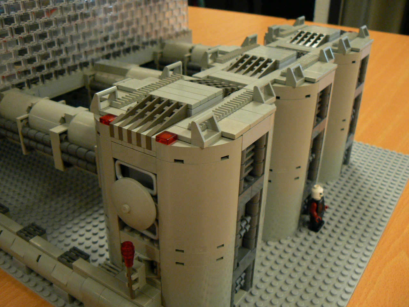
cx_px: 204
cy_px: 154
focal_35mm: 36
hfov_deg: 51.4
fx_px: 425
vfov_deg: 39.7
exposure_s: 1/13
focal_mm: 6
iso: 200
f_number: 2.8
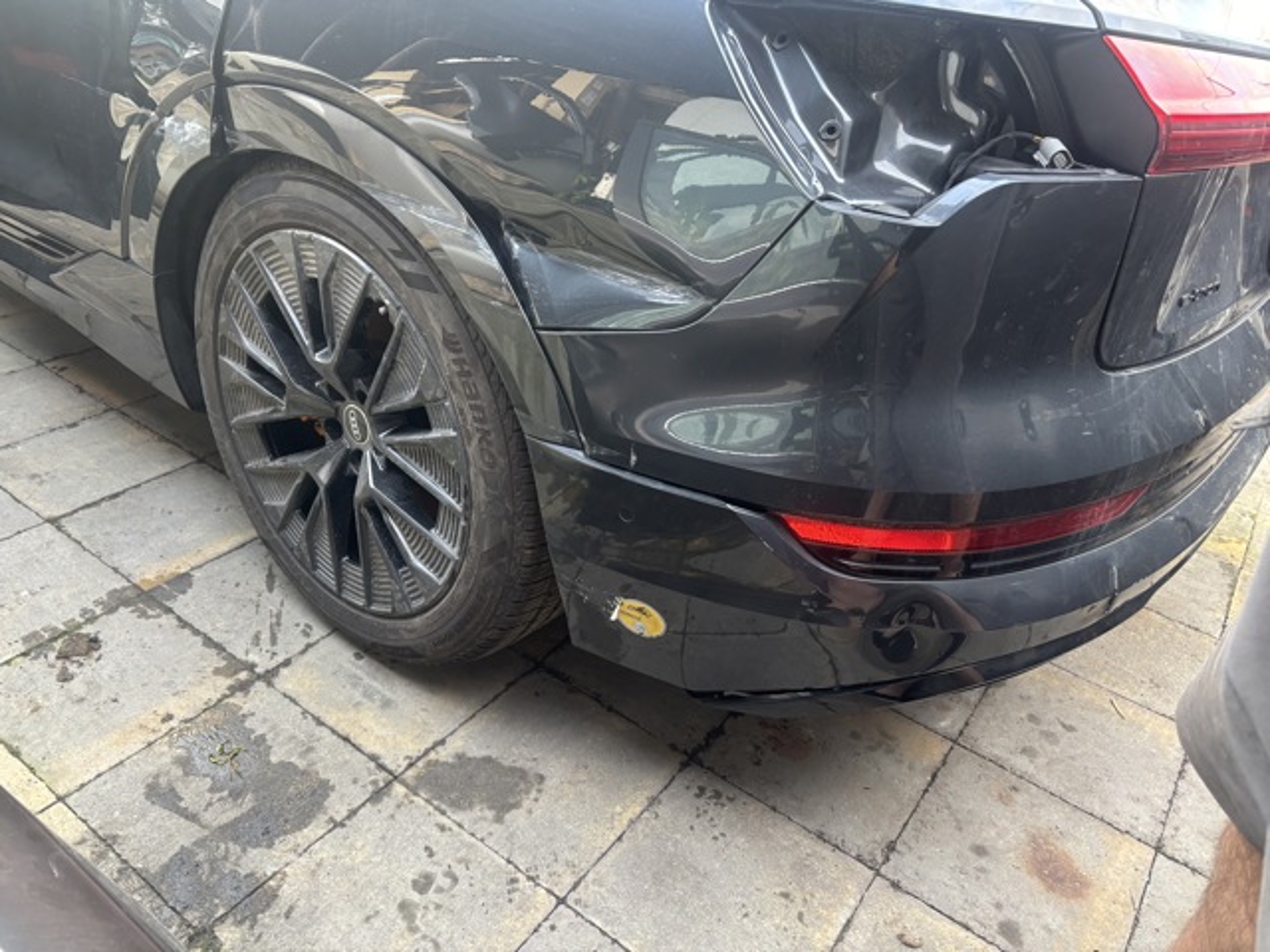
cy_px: 476
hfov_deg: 67.3
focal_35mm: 26
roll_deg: -8.8
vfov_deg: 53.1
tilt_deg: -32.9
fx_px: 954
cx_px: 635
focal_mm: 5.96
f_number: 1.6
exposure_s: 1/60
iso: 160
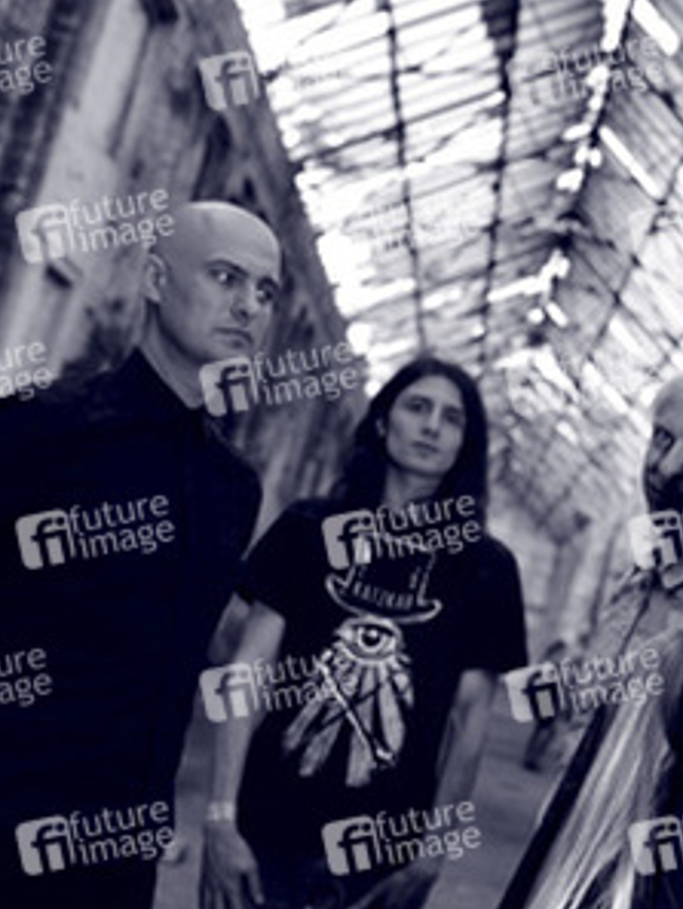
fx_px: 1341
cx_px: 625
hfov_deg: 27.5
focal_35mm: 51
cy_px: 456
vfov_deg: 37.5
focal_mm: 35
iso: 640
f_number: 3.5
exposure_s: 1/160
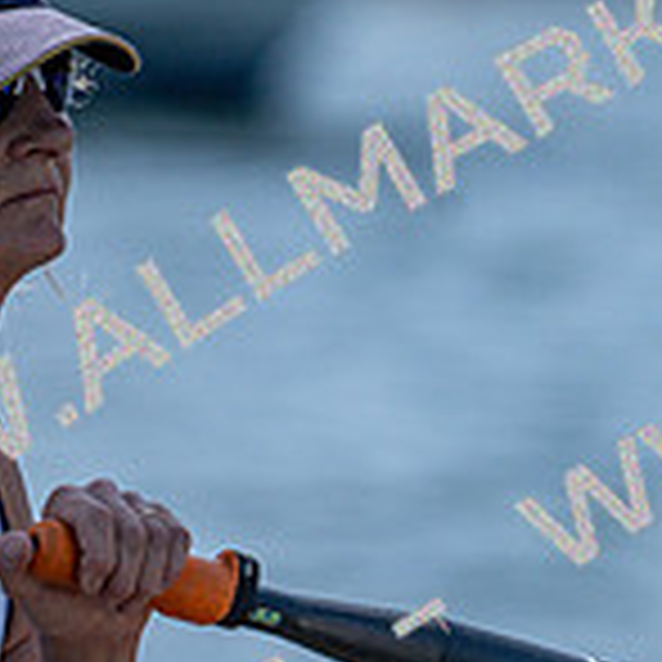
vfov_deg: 1.0
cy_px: 642
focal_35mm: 1795
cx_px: 189
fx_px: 38837
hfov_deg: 1.0
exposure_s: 1/2000
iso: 320
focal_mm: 535
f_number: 6.3
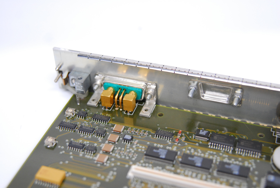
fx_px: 467
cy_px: 94
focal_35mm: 60
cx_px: 140
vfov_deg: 22.7
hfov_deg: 33.4
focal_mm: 40
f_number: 3.3
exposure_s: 1/100
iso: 800
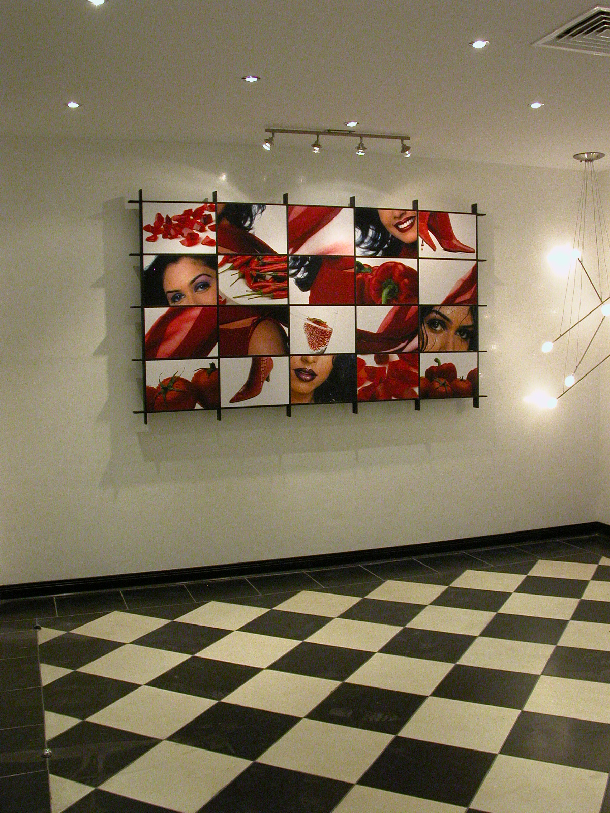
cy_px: 406
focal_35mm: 34
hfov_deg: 41.8
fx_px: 799
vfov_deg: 54.0
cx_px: 305
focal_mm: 8.9
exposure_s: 1/30
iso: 400
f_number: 6.3
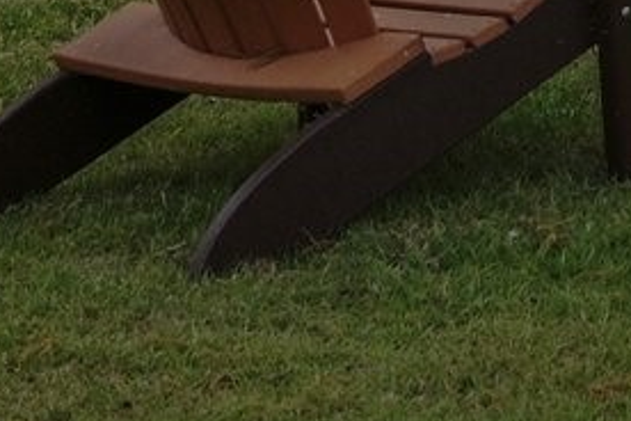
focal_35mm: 223
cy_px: -958
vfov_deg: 5.7
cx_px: 1395
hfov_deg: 8.6
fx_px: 3908
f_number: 8
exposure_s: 1/320
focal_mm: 30
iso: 400
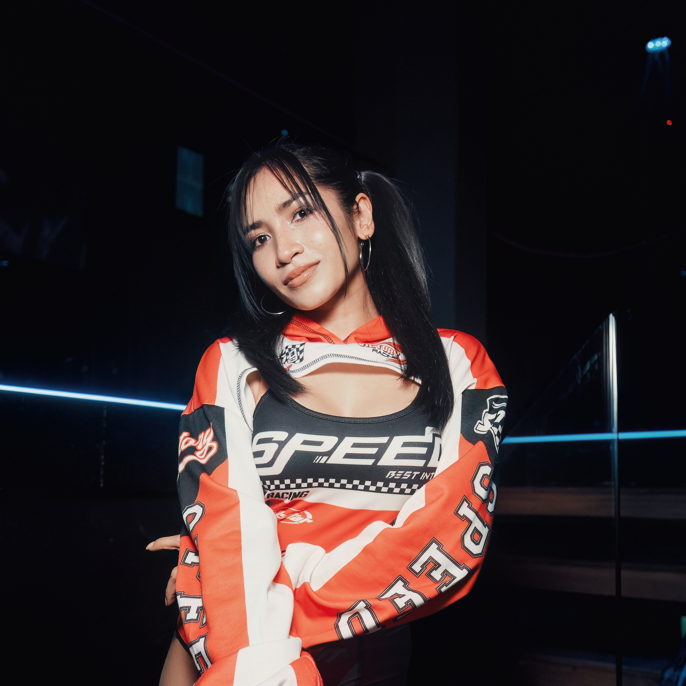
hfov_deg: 46.0
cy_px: 452
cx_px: 342
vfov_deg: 45.4
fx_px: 807
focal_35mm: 36
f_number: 3.5
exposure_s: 1/125
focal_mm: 28
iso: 1000
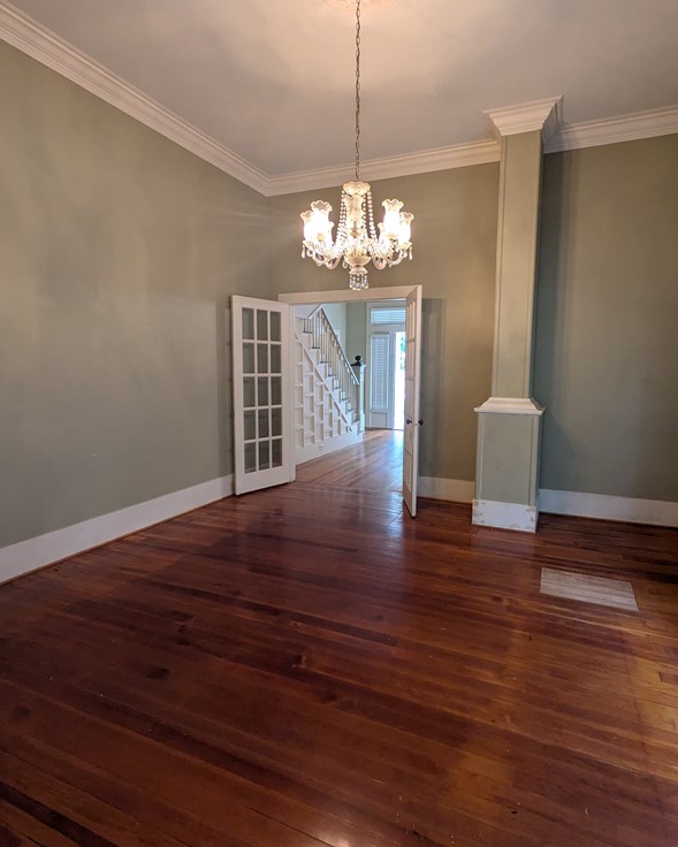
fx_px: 476
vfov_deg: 83.3
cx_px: 367
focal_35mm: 19
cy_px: 418
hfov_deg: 70.7
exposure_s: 1/30
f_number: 2.2
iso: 116
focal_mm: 1.83
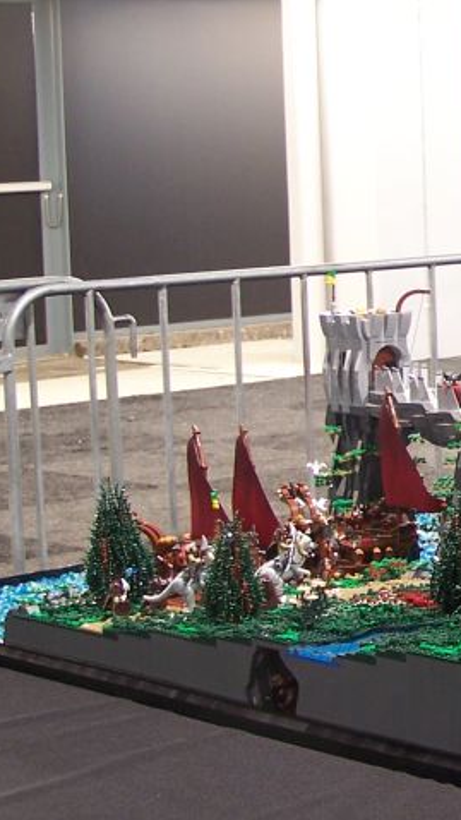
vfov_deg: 18.0
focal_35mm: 119
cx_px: 749
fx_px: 2585
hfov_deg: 9.8
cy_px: 326
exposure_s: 1/3
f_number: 3
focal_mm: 8.5
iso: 80
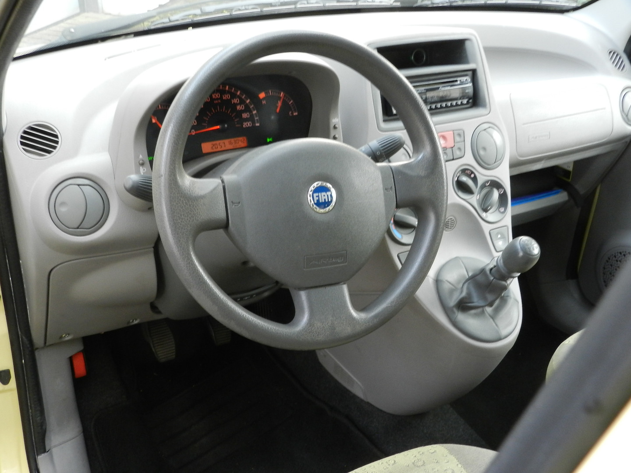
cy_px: 236
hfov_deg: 49.0
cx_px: 316
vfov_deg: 37.7
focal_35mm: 38
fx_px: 693
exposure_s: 1/15
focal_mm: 6.7
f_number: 4
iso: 400
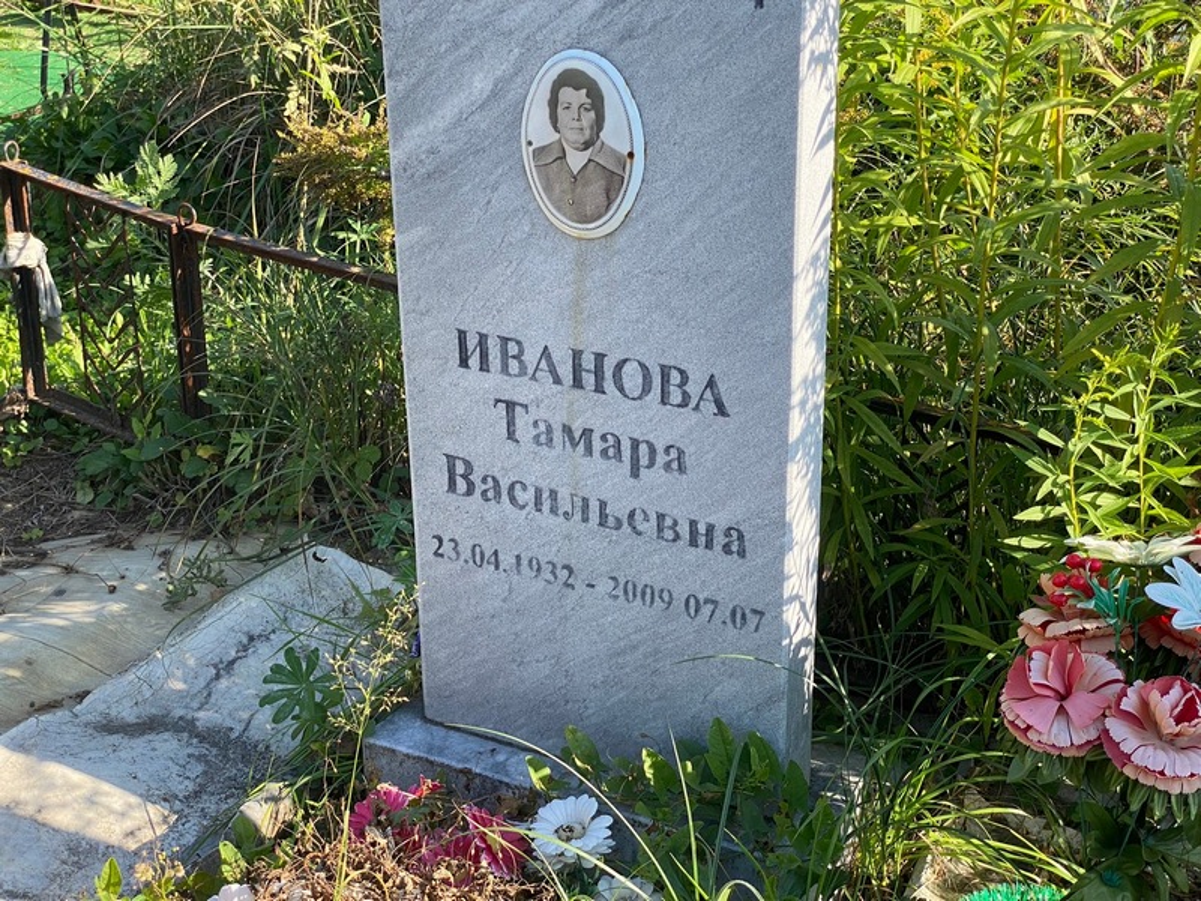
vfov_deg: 28.0
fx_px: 1804
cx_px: 600
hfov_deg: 36.8
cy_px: 450
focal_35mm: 52
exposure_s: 1/406
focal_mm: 6
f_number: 2
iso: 20
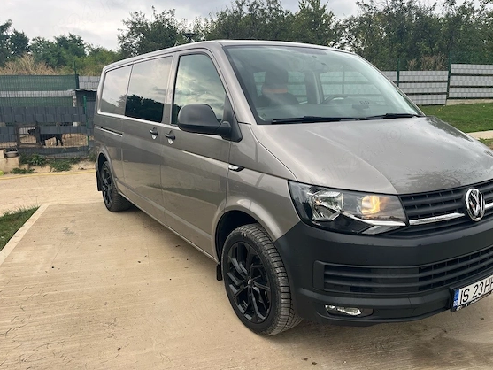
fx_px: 399
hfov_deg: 63.4
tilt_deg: -11.9
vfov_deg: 49.7
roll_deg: +1.4
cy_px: 173
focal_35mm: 28
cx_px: 242
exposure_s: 1/457
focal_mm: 5.1
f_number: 1.6
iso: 50
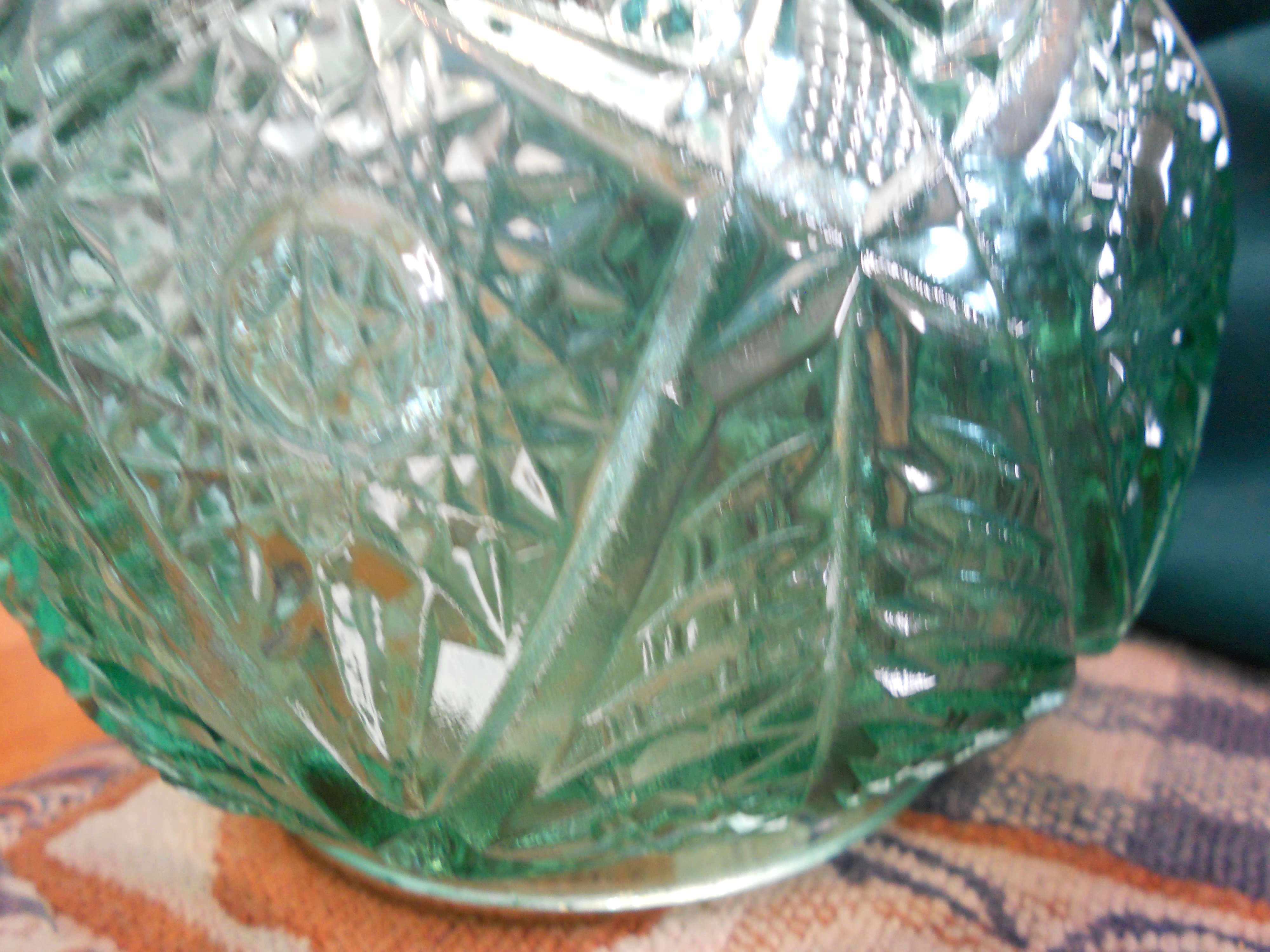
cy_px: 476
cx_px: 635
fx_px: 1174
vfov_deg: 44.2
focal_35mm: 32
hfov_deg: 56.8
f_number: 3.5
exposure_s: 1/30
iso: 250
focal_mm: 5.8
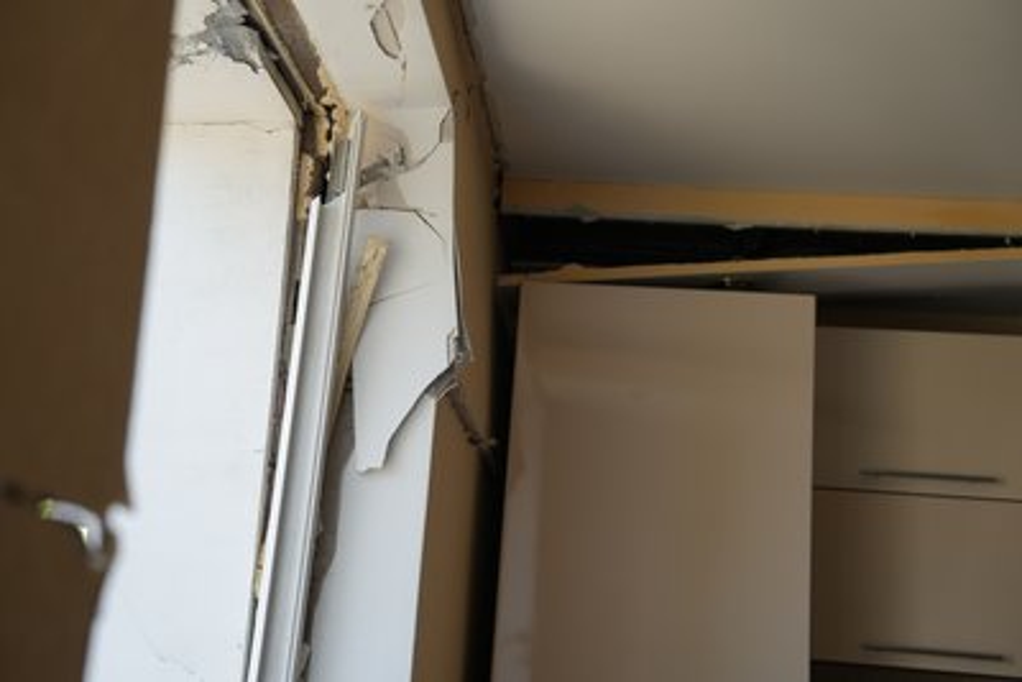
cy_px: 341
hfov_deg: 42.7
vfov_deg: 29.3
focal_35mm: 46
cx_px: 511
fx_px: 1306
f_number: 2.8
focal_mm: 46
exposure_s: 1/80
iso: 200
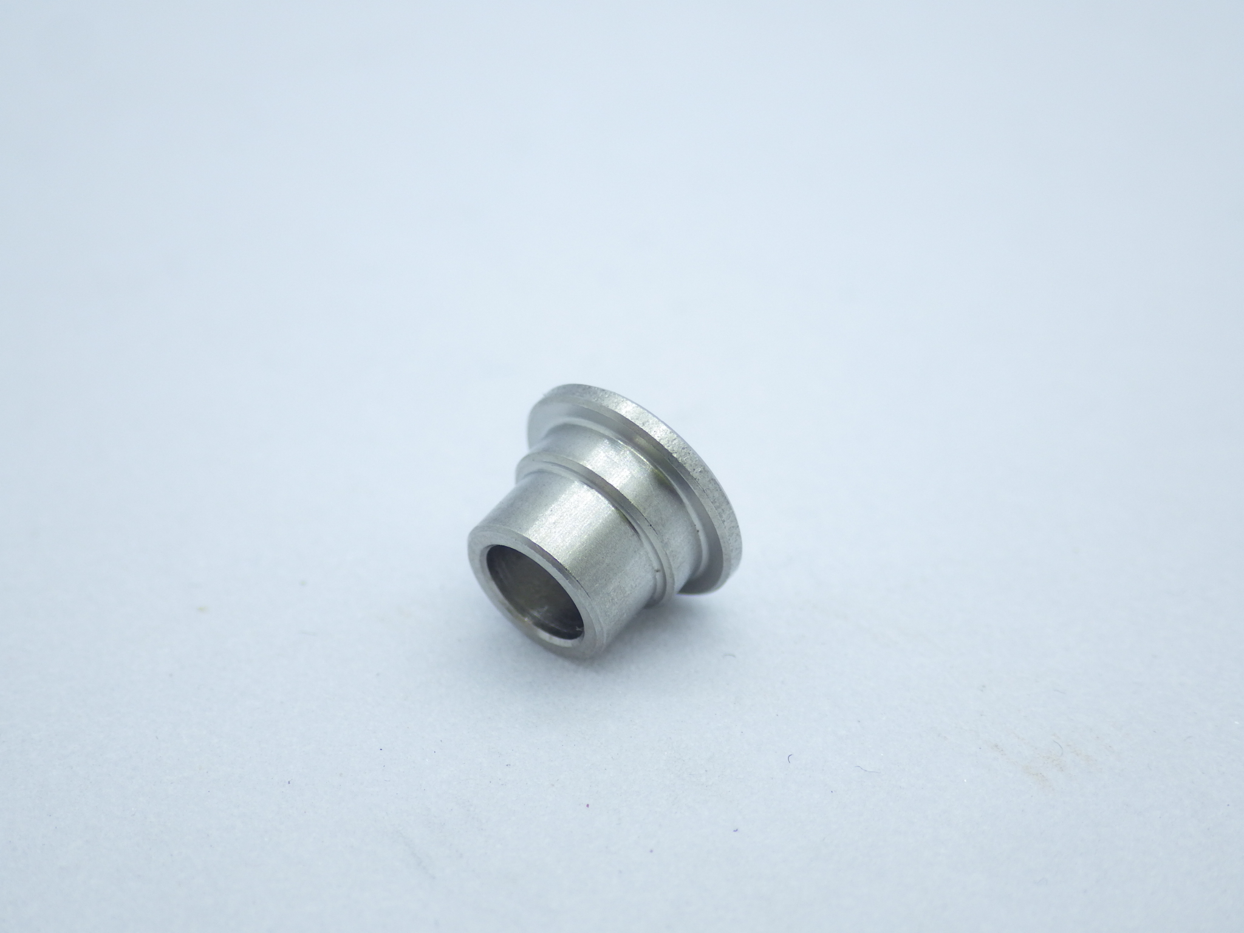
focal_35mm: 76
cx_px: 622
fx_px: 2731
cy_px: 466
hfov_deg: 25.7
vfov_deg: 19.4
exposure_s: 1/160
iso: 125
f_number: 4.2
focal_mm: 13.5
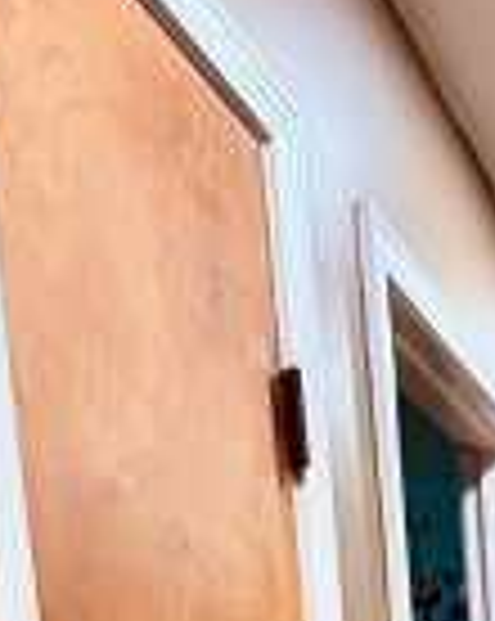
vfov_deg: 22.6
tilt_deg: -8.1
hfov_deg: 19.6
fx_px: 1211
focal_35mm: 66
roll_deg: +1.3
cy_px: 970
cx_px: 774
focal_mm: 2.22
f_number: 2.2
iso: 320
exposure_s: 1/60
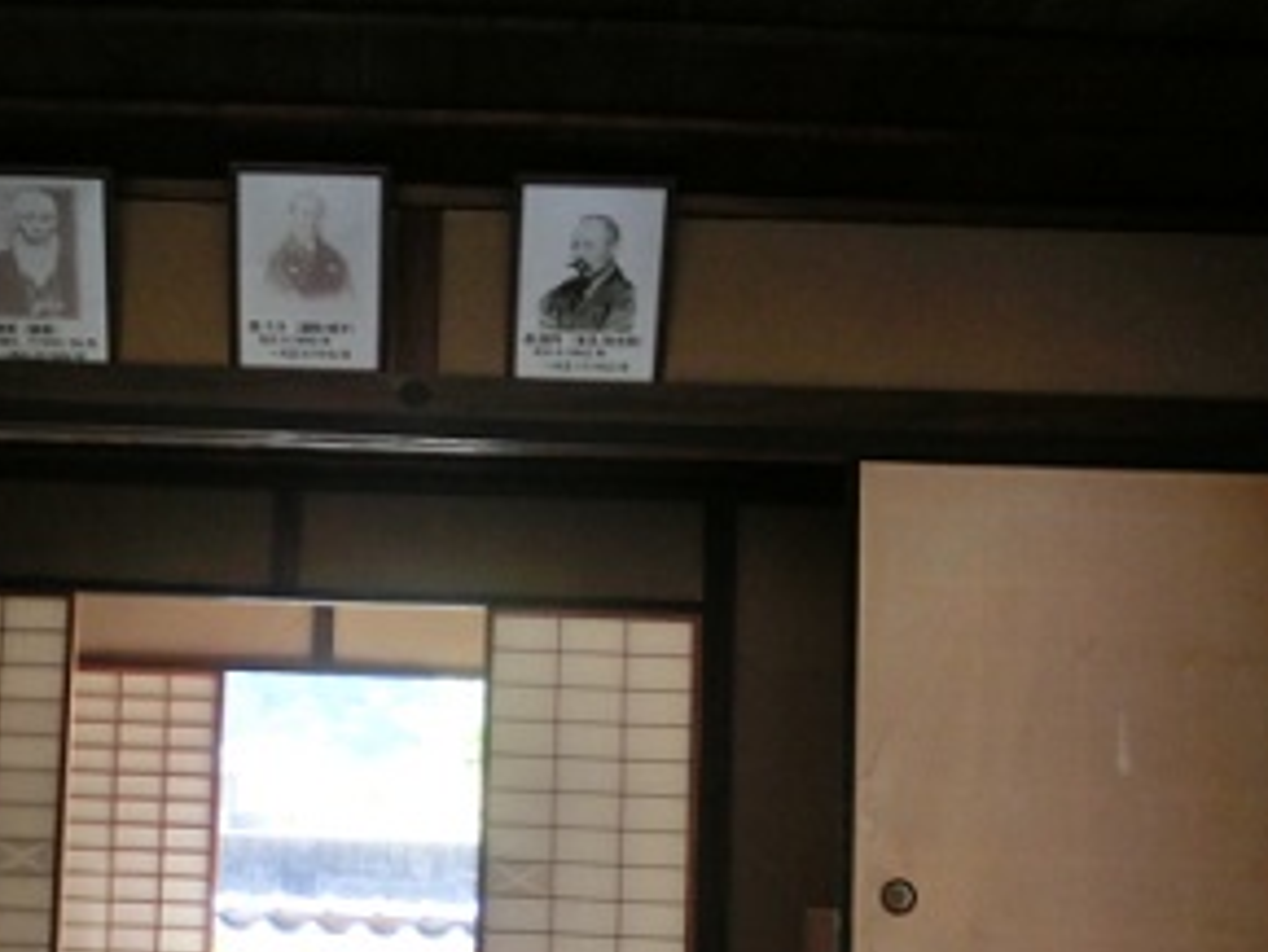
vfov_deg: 23.5
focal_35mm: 62
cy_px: 671
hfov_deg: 30.8
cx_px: 351
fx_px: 2272
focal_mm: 6.1
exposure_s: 1/125
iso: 250
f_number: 3.2
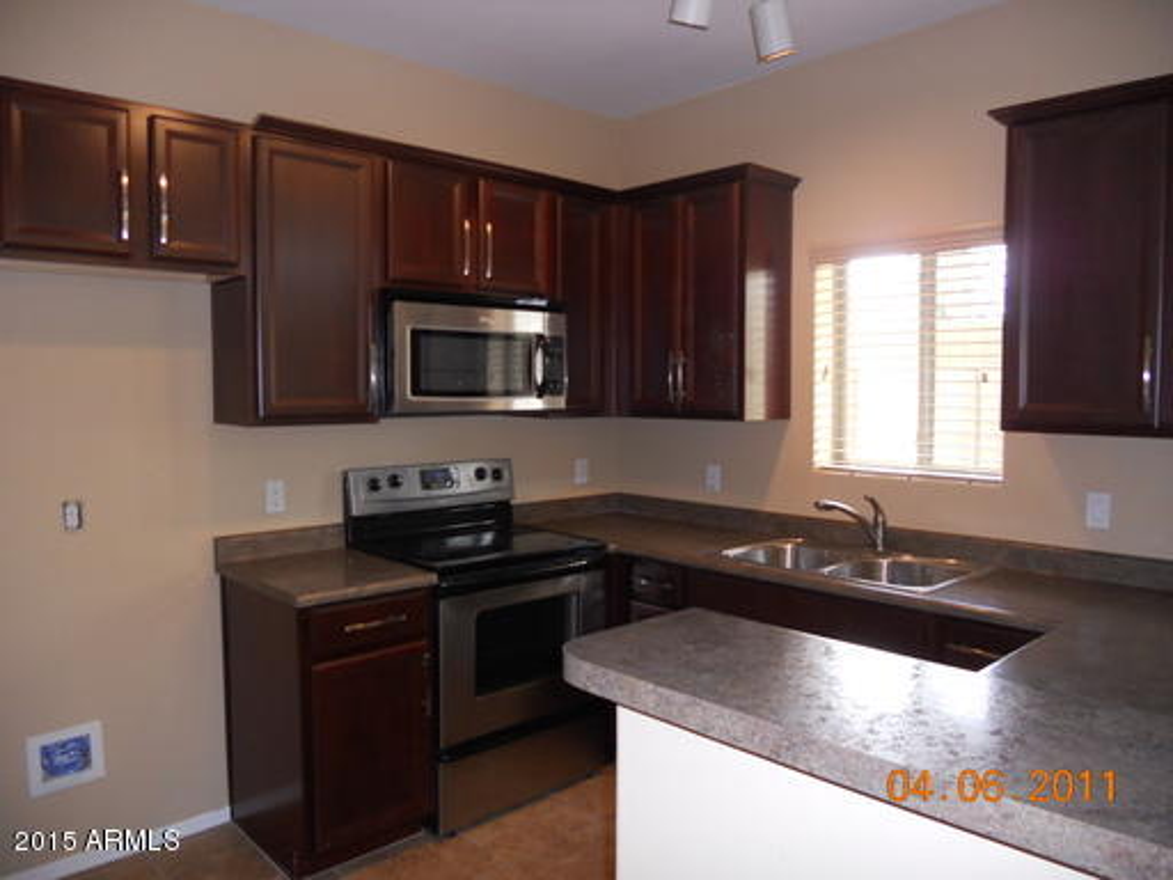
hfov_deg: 65.3
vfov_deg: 51.4
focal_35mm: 27
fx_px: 915
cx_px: 586
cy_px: 440
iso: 200
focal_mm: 4.9
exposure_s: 1/25
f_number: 3.2
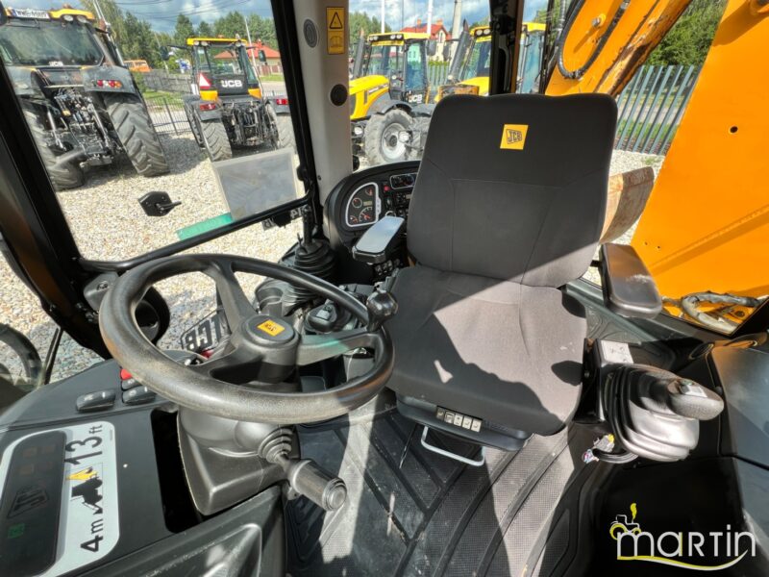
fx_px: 289
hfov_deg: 106.2
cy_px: 288
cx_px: 384
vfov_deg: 89.9
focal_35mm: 13
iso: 32
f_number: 1.8
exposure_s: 1/215
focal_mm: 1.57
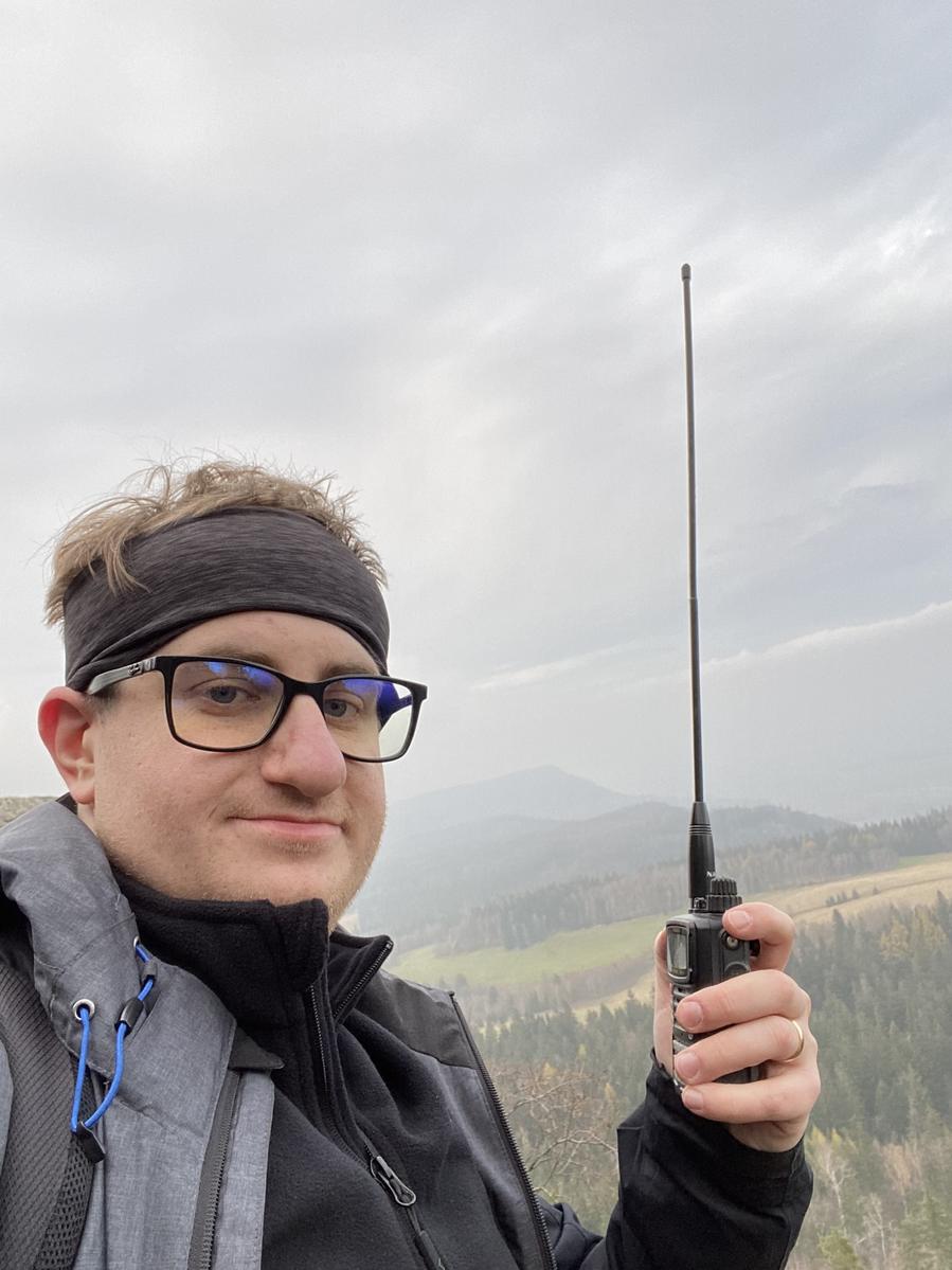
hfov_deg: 46.8
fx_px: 1100
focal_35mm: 30
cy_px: 635
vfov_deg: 60.0
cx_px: 476
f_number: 2.2
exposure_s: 1/122
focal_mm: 2.71
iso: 64
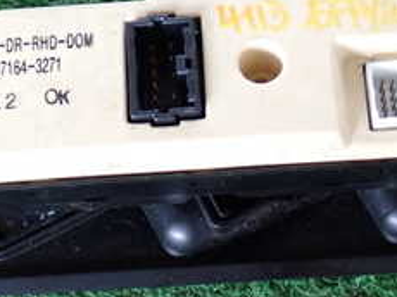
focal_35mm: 107
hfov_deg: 18.4
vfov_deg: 13.8
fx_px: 1226
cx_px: 235
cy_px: 136
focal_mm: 7.31
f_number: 2.8
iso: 640
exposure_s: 1/40
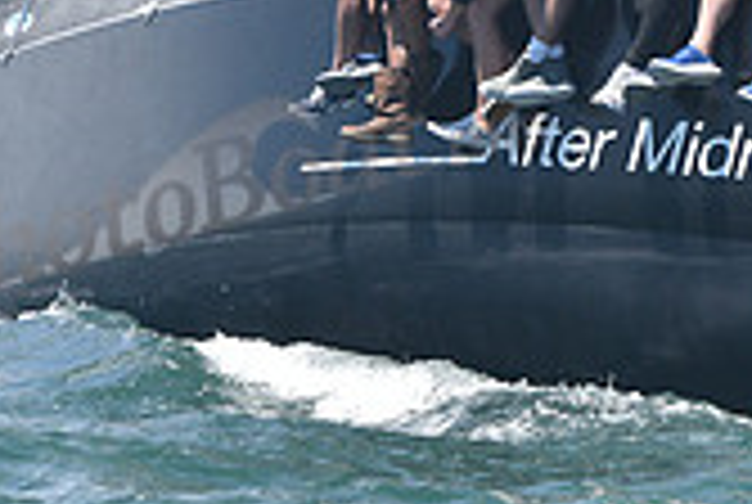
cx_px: 784
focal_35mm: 468
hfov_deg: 4.4
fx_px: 9793
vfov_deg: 2.9
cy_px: -106
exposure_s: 1/800
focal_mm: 135
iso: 320
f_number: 5
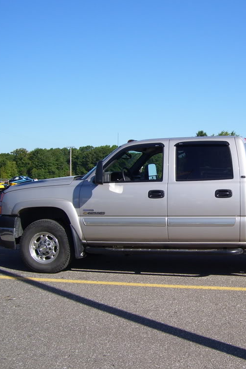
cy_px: 183
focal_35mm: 52
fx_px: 533
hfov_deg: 25.5
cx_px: 196
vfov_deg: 38.2
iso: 80
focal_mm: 6
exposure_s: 1/500
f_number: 4.8
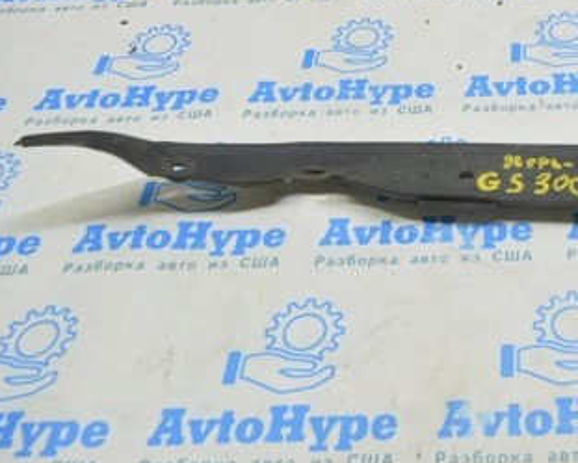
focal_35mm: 52
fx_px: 890
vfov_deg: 29.0
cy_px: 165
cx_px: 563
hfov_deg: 33.3
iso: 400
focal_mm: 18
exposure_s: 1/20
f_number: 5.6
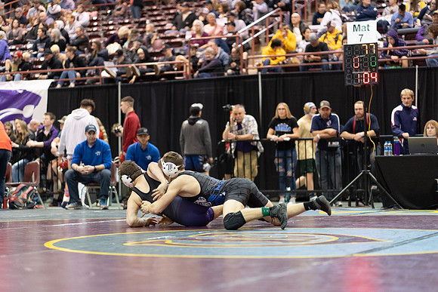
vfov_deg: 16.1
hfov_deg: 23.9
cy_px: 146
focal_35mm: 85
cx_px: 219
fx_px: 1034
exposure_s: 1/500
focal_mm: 85
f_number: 1.8
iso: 3200
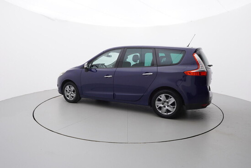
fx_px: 157
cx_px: 126
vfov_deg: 56.2
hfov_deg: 77.3
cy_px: 84
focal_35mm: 22
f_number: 5
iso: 200
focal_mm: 15
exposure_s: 1/80
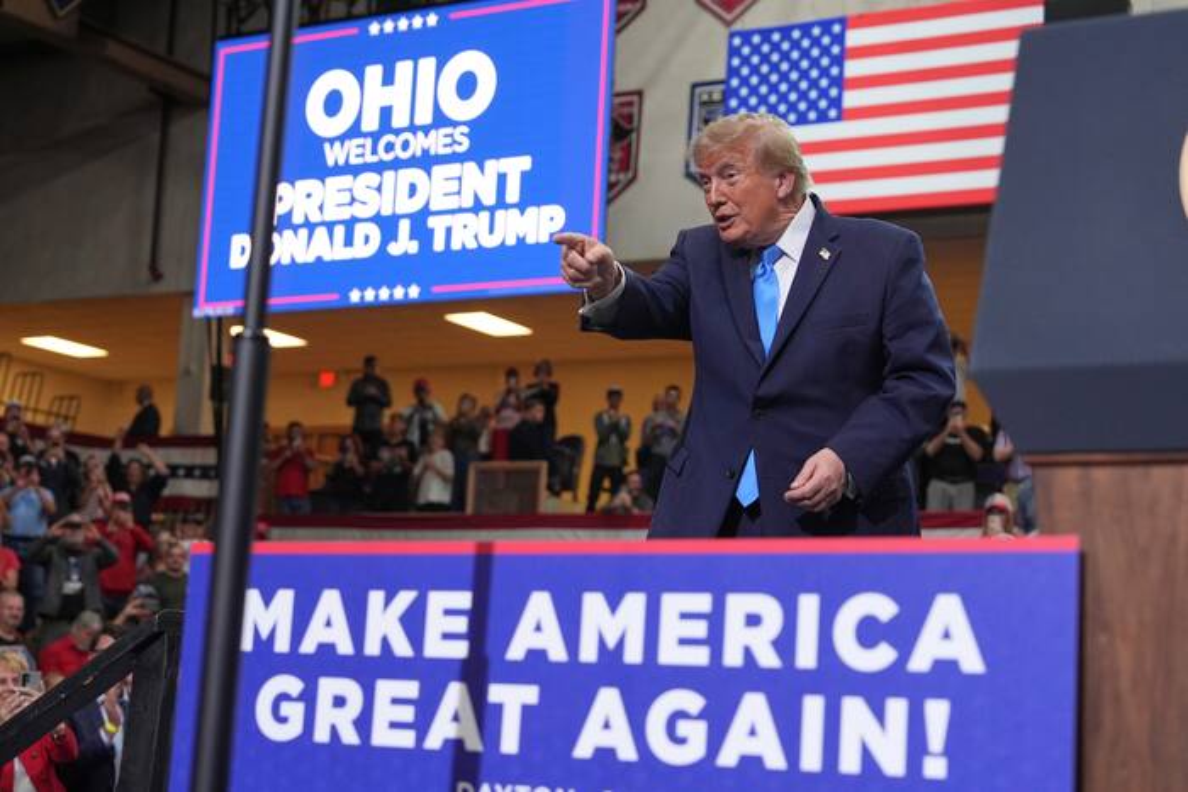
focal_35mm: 63
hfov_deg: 31.9
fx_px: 2079
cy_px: 396
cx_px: 594
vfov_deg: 21.6
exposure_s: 1/500
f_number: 4
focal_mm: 63
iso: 2500
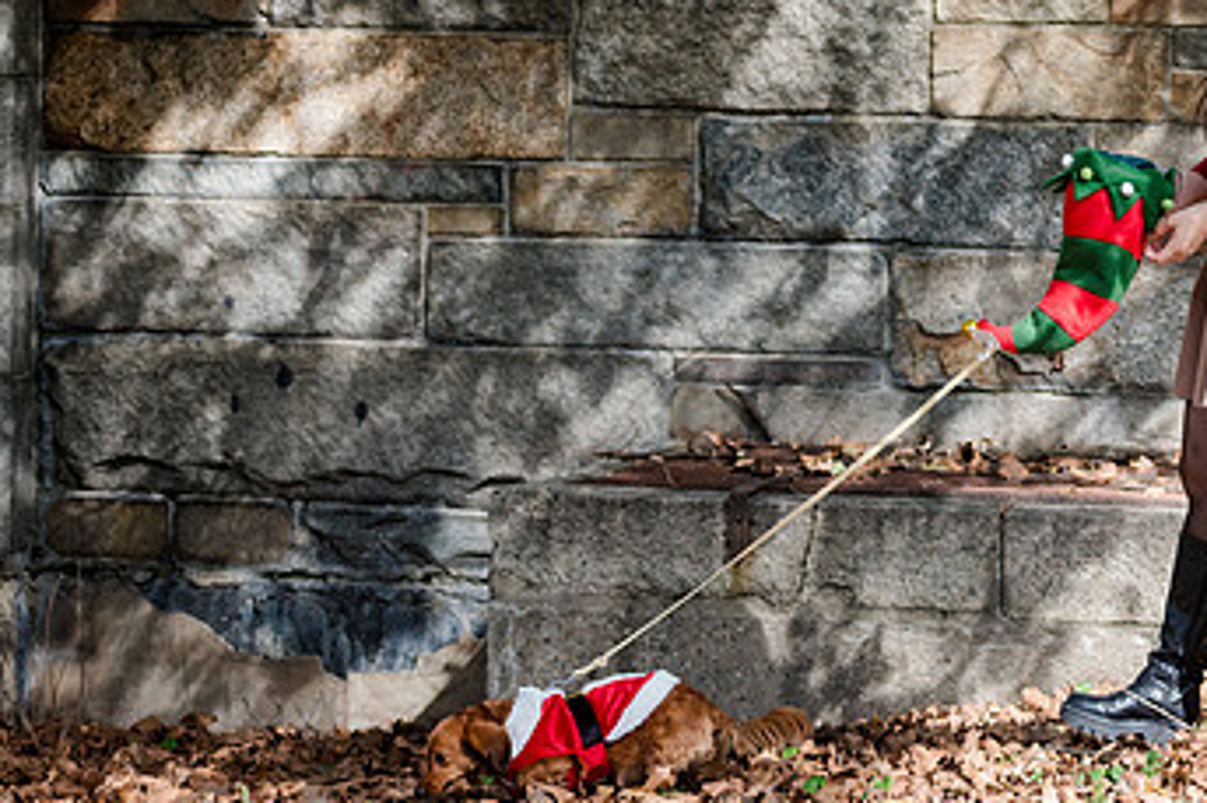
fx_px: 4524
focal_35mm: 135
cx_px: 996
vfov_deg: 10.1
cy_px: 240
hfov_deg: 15.1
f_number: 4
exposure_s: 1/800
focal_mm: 80
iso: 1000
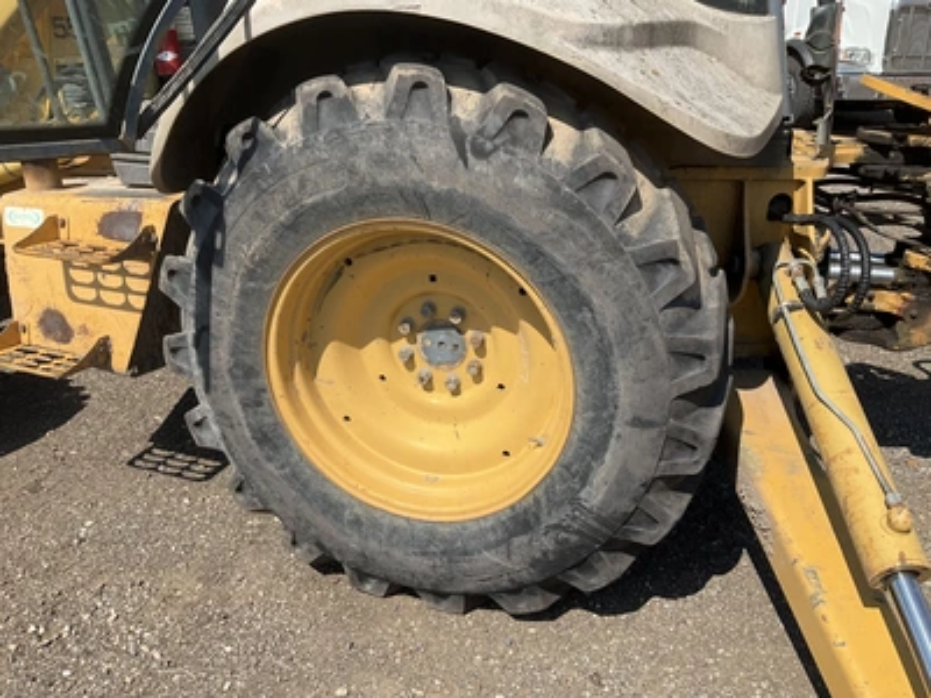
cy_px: 349
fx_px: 780
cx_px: 466
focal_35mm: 29
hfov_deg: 61.7
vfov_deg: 48.2
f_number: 1.8
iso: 25
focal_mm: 3
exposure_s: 1/1786
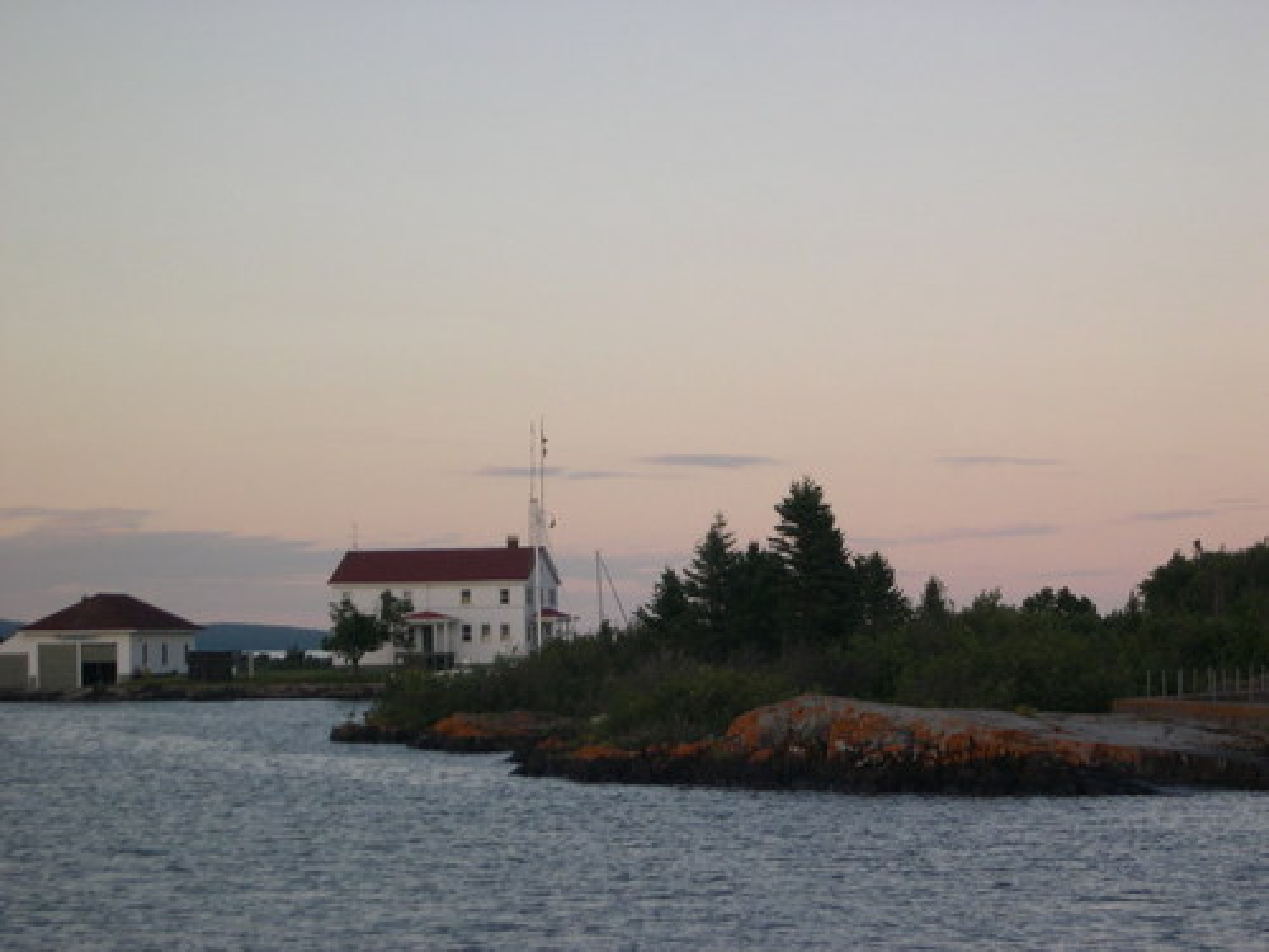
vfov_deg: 13.0
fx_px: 4179
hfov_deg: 17.3
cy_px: 476
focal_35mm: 114
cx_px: 634
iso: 100
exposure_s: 1/99.5
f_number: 4.9
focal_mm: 24
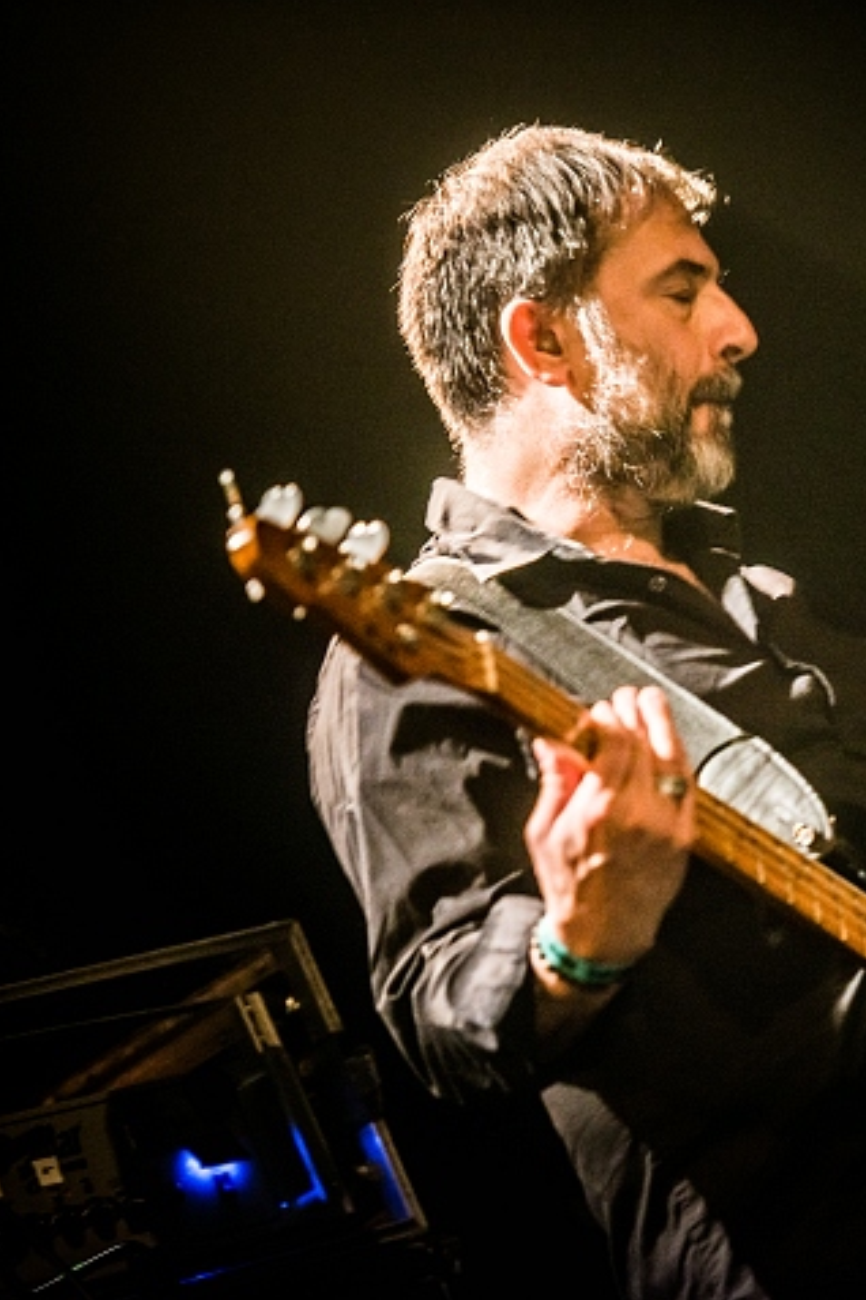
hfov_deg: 5.9
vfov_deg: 8.8
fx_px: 8443
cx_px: 643
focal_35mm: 234
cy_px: 653
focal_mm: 155
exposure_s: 1/100
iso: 800
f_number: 2.8
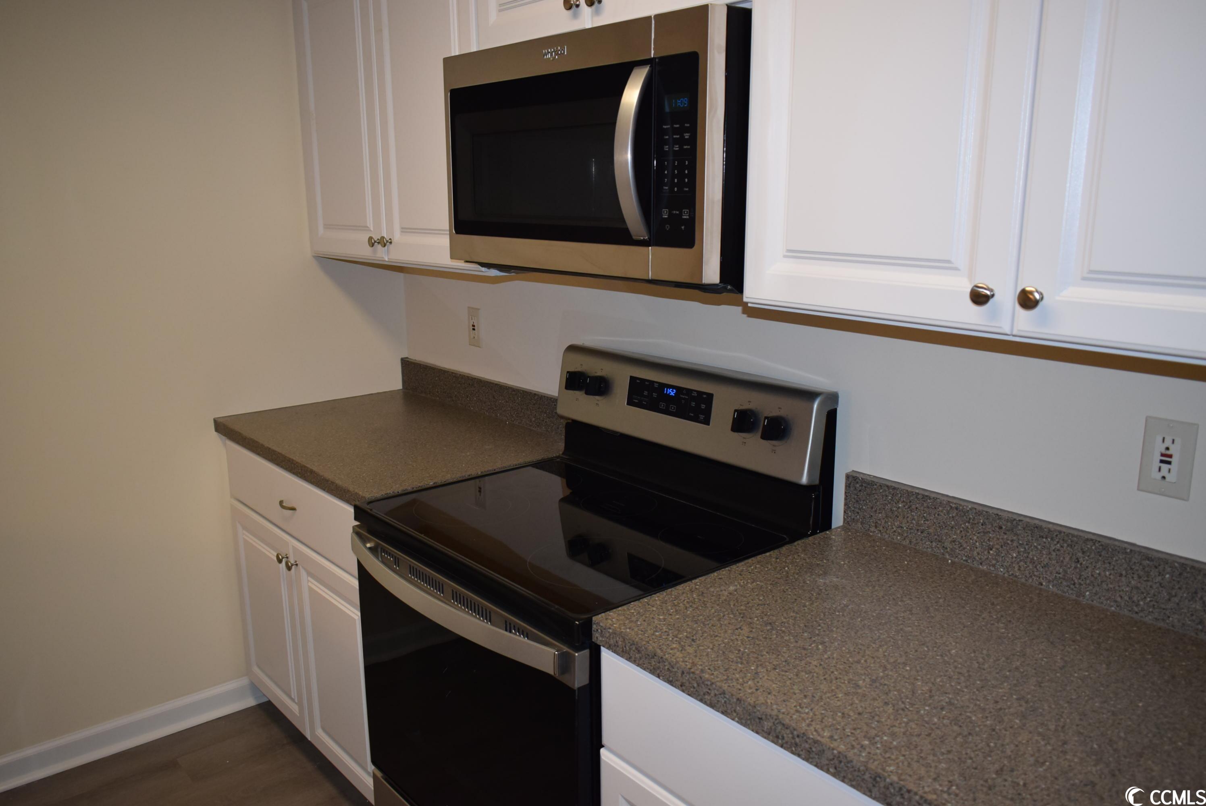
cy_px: 403
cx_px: 603
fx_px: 905
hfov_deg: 67.3
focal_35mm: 27
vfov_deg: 48.0
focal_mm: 18
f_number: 4.5
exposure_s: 1/80
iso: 800
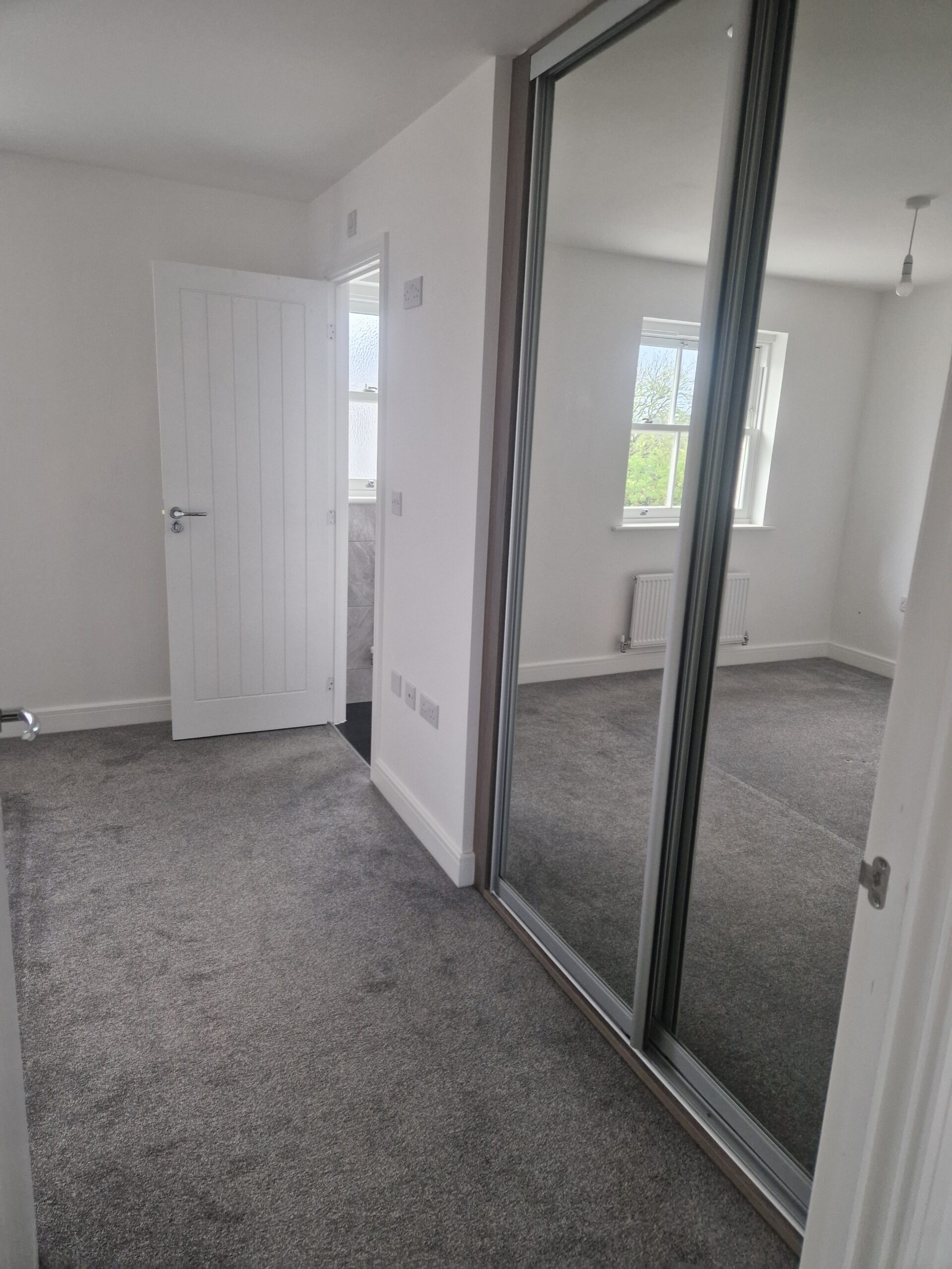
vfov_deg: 73.9
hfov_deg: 58.9
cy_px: 634
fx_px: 843
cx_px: 476
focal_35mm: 23
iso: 320
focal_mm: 5.4
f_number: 1.8
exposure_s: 1/100
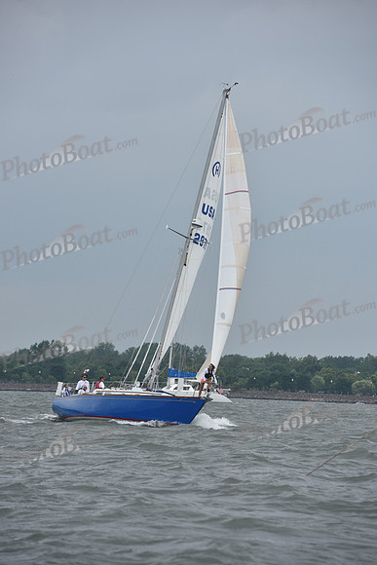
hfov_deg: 6.9
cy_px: 282
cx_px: 188
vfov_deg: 10.3
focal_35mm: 200
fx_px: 3140
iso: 250
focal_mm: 200
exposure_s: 1/500
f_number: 7.1
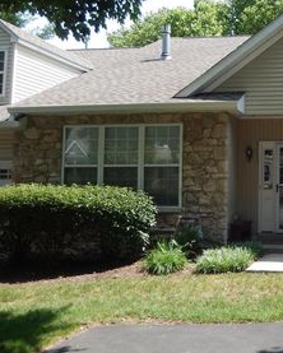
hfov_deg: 31.1
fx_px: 460
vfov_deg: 41.8
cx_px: 297
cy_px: 143
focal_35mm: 44
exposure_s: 1/400
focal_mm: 4.5
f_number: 3.4
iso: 125
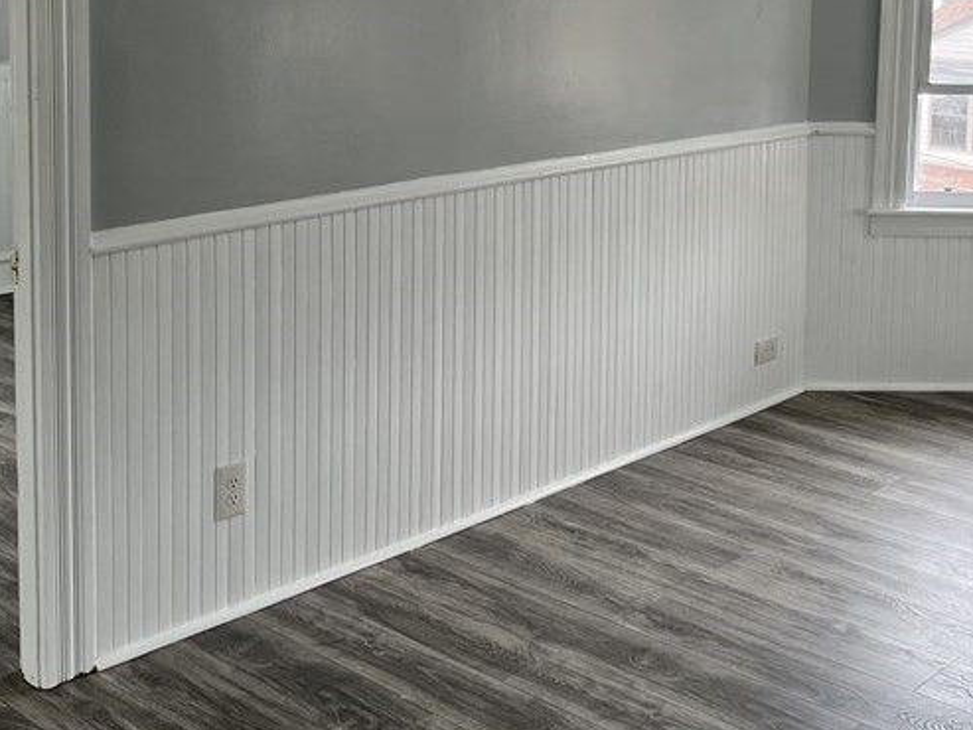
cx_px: 549
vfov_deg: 26.2
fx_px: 1518
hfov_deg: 35.5
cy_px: 87
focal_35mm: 54
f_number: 1.5
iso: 50
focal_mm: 5.7
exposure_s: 1/184
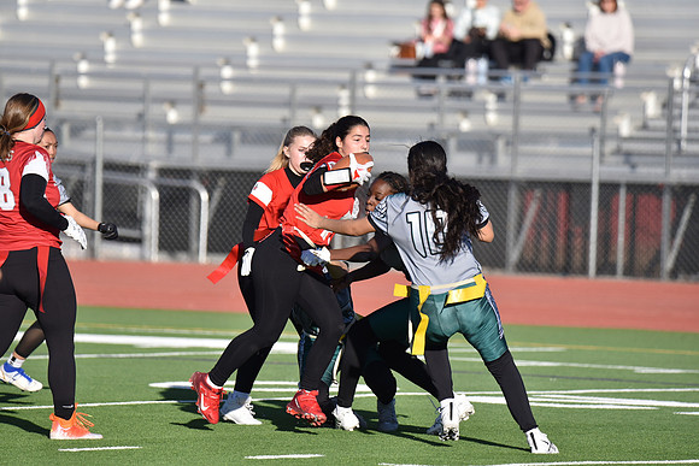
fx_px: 8157
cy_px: 233
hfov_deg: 4.9
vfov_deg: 3.3
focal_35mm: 420
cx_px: 350
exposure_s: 1/4000
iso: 800
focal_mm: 420
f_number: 6
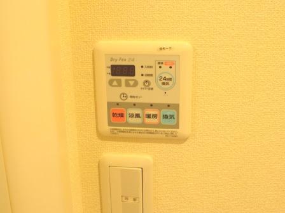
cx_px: 142
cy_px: 106
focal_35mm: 63
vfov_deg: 23.3
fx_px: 519
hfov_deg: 30.7
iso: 170
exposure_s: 1/9.3
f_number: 4.1
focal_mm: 13.6
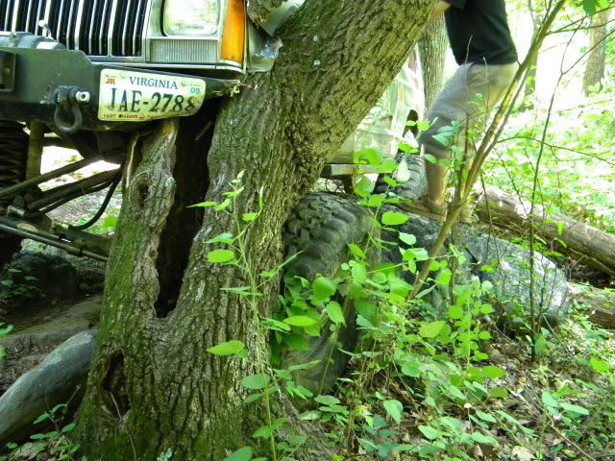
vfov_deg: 35.1
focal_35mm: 41
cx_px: 308
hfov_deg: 45.8
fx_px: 728
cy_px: 230
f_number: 3.8
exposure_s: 1/18.5
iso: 400
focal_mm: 7.3
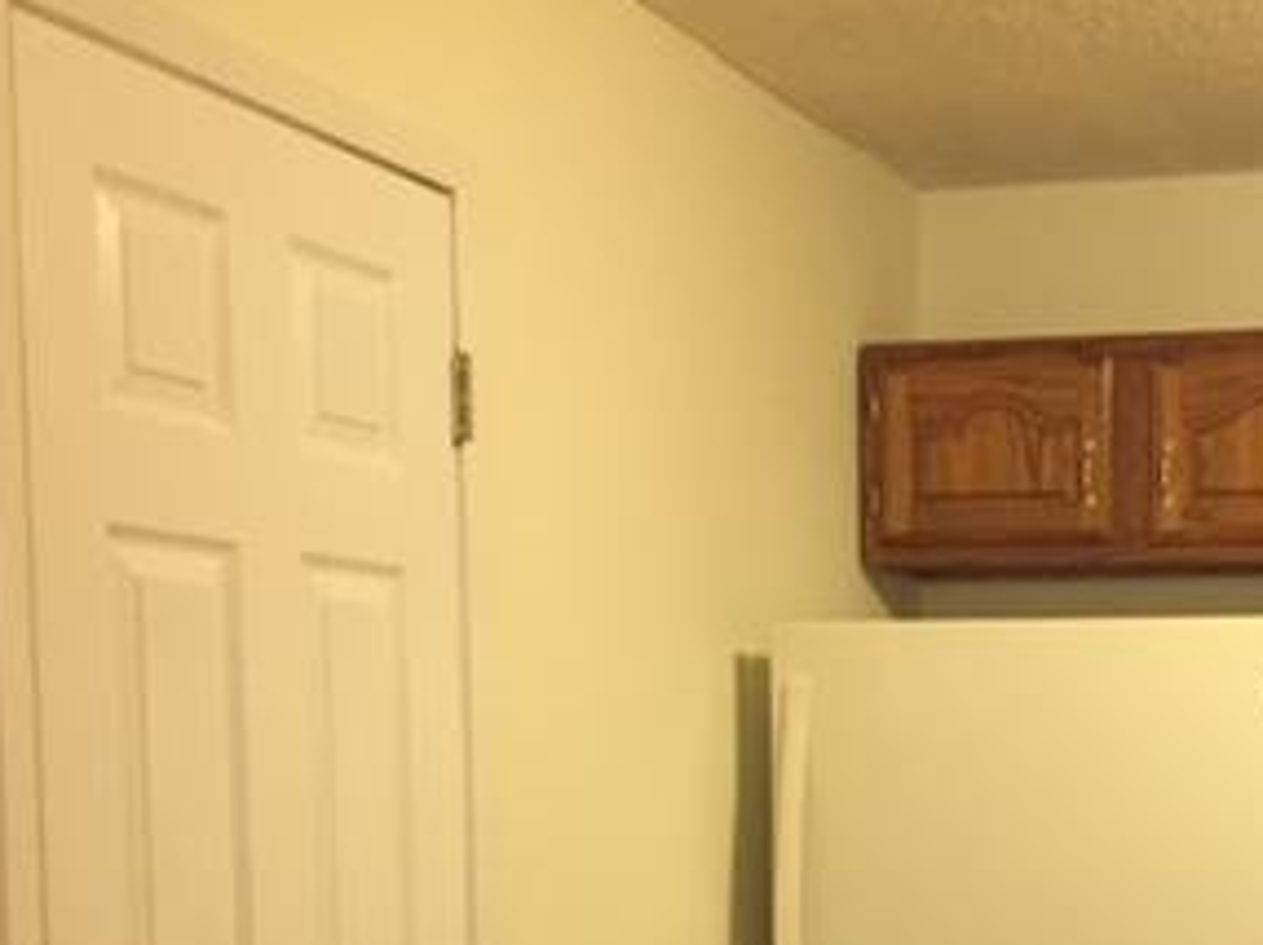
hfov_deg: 28.6
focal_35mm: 65
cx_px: 1148
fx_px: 2370
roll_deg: +0.1
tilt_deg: -7.7
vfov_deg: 21.5
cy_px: 1011
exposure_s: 1/24
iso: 250
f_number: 2.2
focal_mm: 4.15
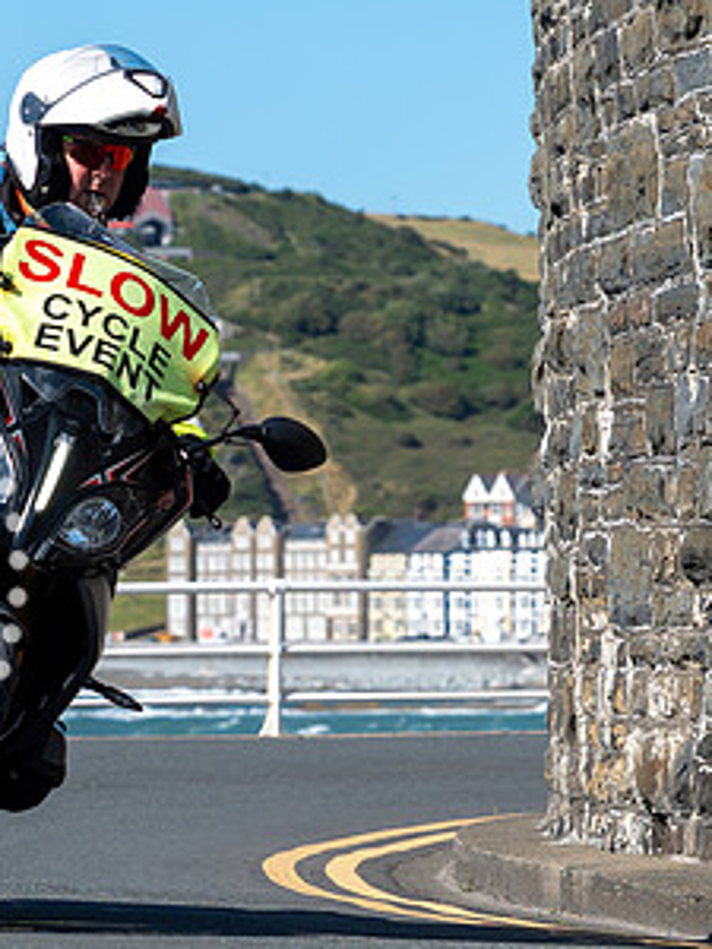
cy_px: 462
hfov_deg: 6.4
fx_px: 6335
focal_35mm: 231
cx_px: 197
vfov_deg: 8.6
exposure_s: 1/1250
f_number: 4
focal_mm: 63
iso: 100
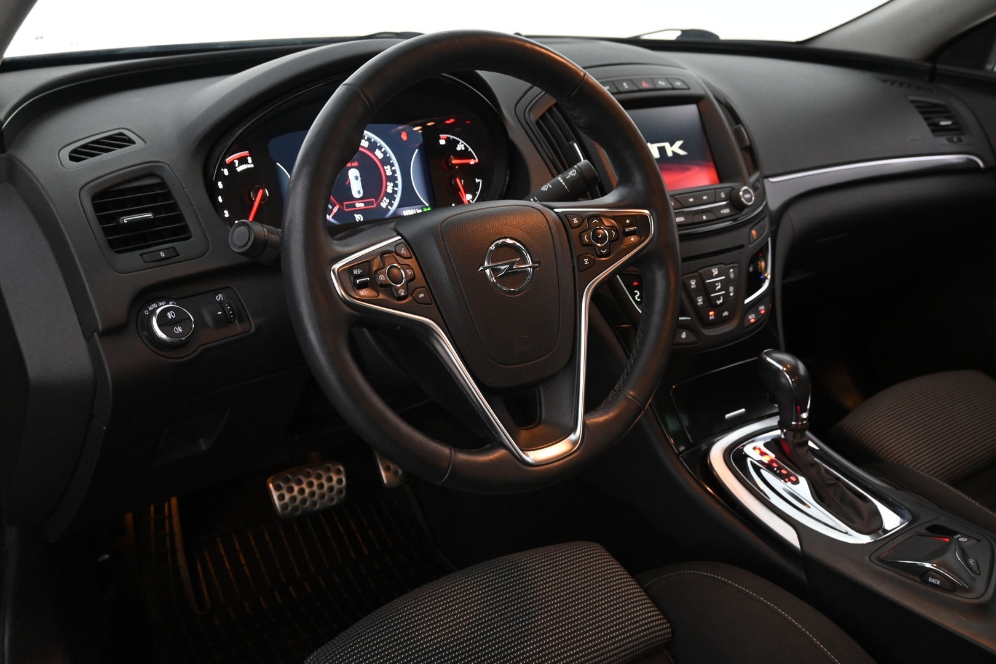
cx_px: 498
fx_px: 892
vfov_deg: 40.8
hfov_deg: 58.3
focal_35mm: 32
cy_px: 332
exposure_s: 1/30
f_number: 4
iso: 1800
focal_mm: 21.5
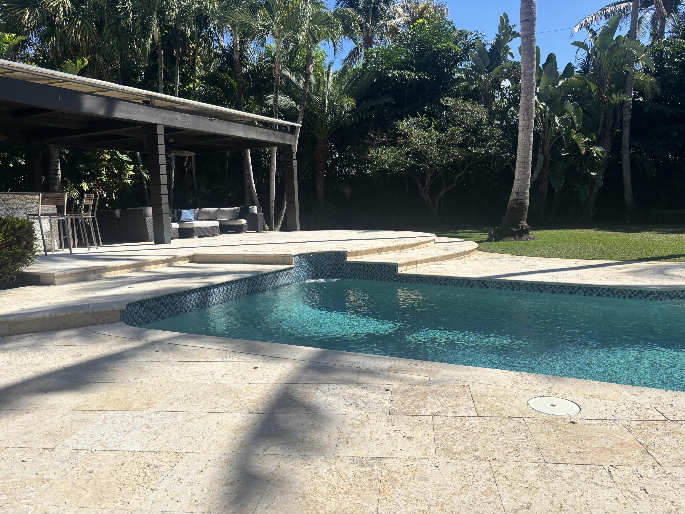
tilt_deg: -5.4
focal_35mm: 26
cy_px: 257
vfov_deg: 53.1
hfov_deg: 67.3
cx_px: 342
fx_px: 515
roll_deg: +1.7
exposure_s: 1/4854
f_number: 1.6
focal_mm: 5.96
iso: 50
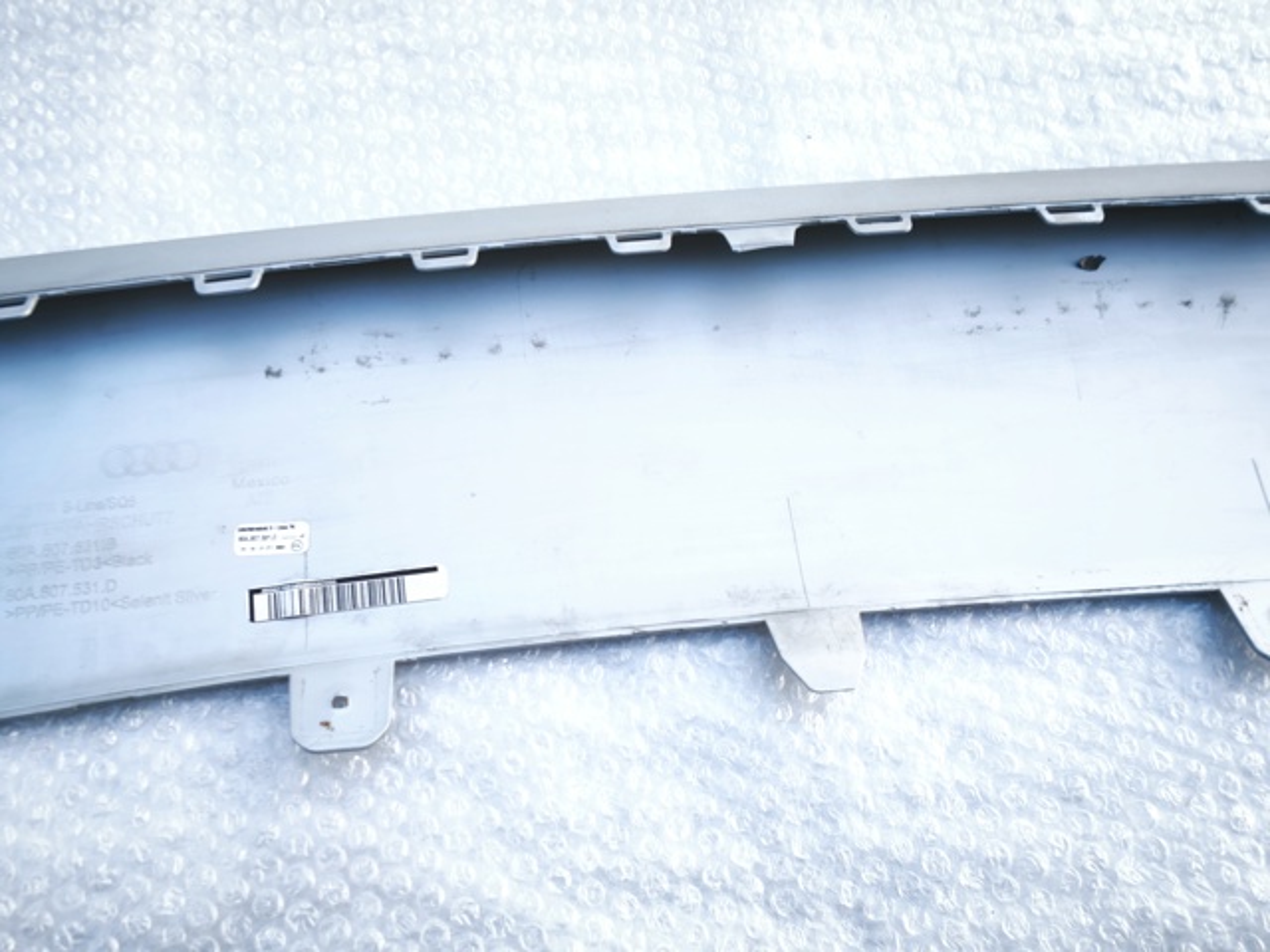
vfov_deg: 40.7
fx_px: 1284
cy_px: 476
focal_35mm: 35
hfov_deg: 52.6
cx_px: 635
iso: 125
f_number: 1.7
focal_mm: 5.35
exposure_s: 1/100
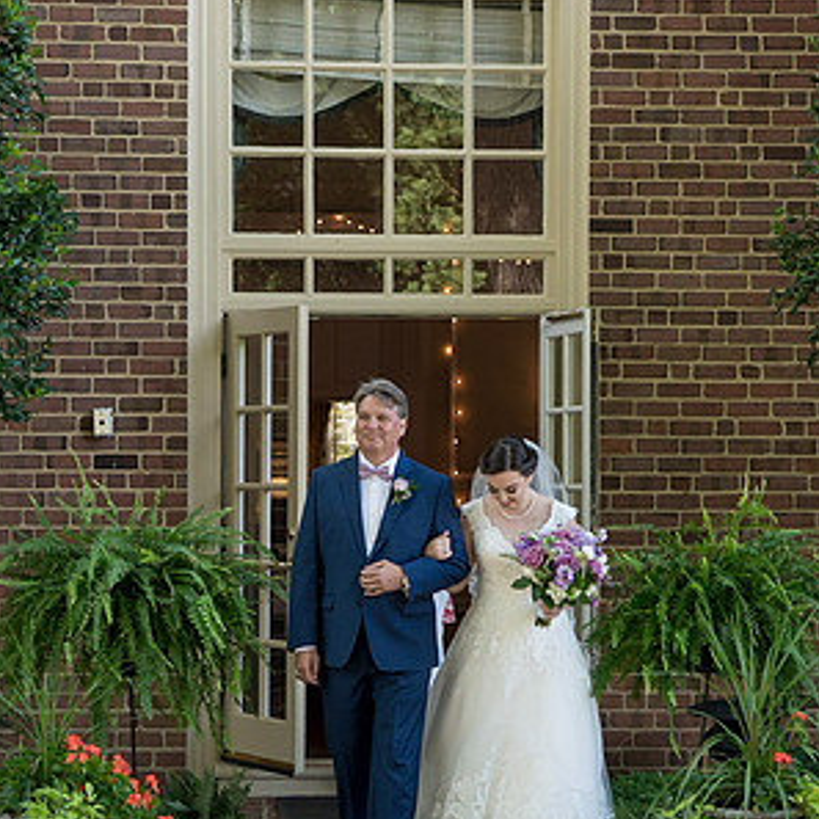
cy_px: 449
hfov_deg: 16.4
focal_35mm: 106
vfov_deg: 16.4
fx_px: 2837
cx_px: 463
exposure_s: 1/200
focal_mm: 49
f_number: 4
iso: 200
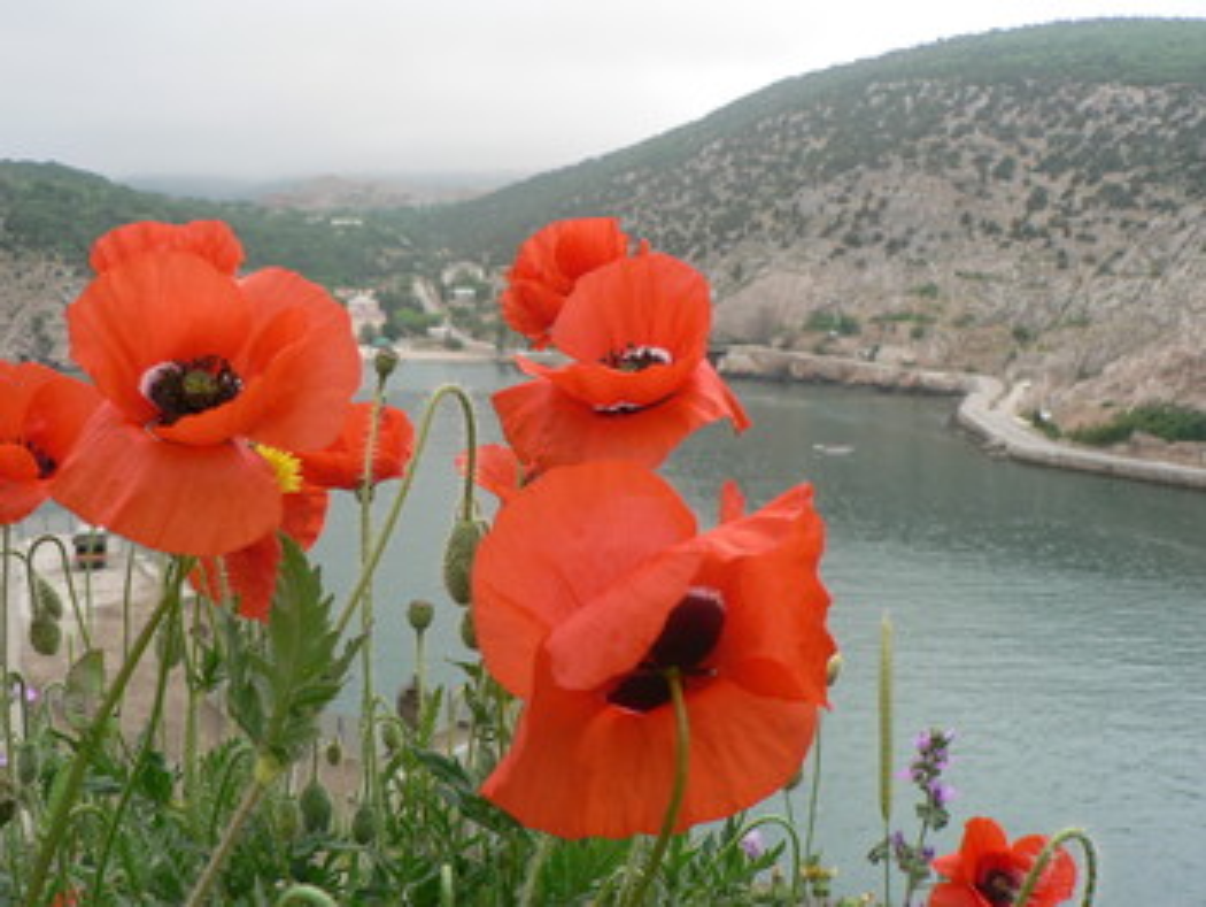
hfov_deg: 51.3
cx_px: 603
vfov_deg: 39.7
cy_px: 454
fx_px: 1255
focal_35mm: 36
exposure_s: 1/100
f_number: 3.6
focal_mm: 6
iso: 80
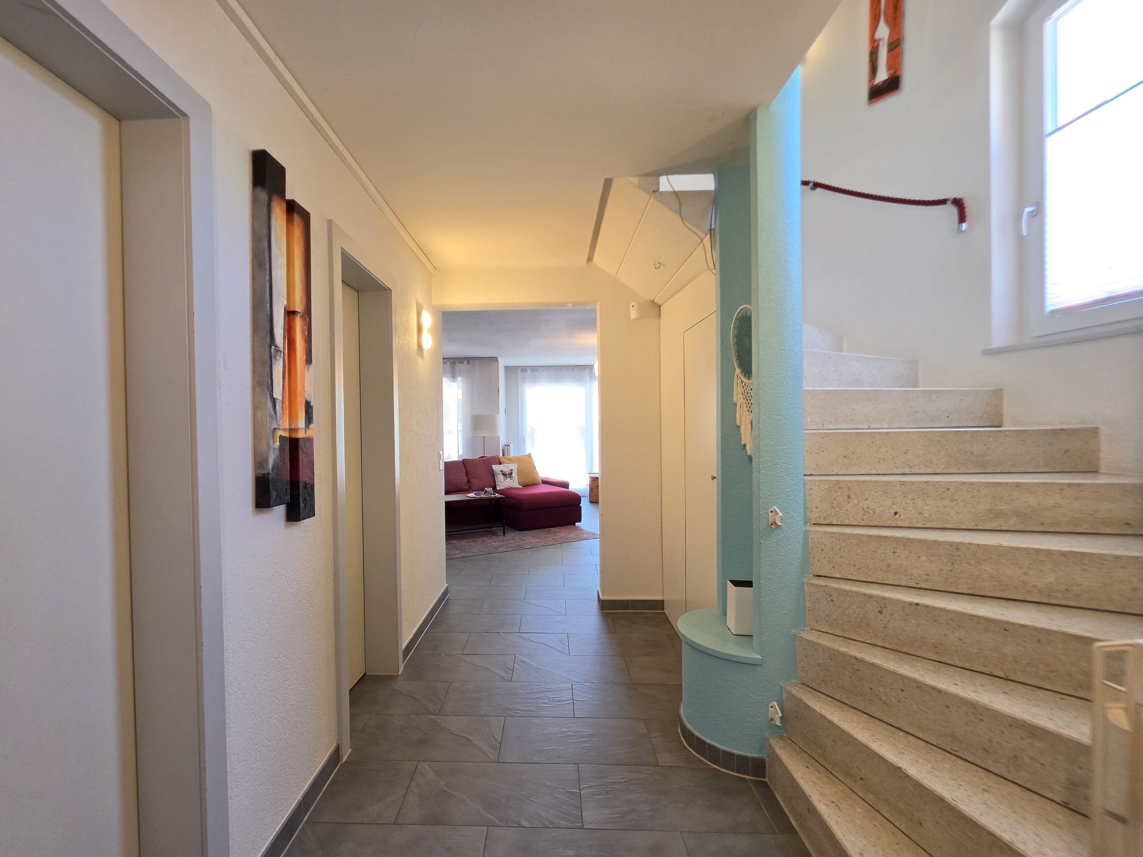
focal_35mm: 14
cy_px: 444
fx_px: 462
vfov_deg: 85.6
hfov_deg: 101.9
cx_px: 529
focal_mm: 2.2
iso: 160
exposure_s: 1/100
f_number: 1.9
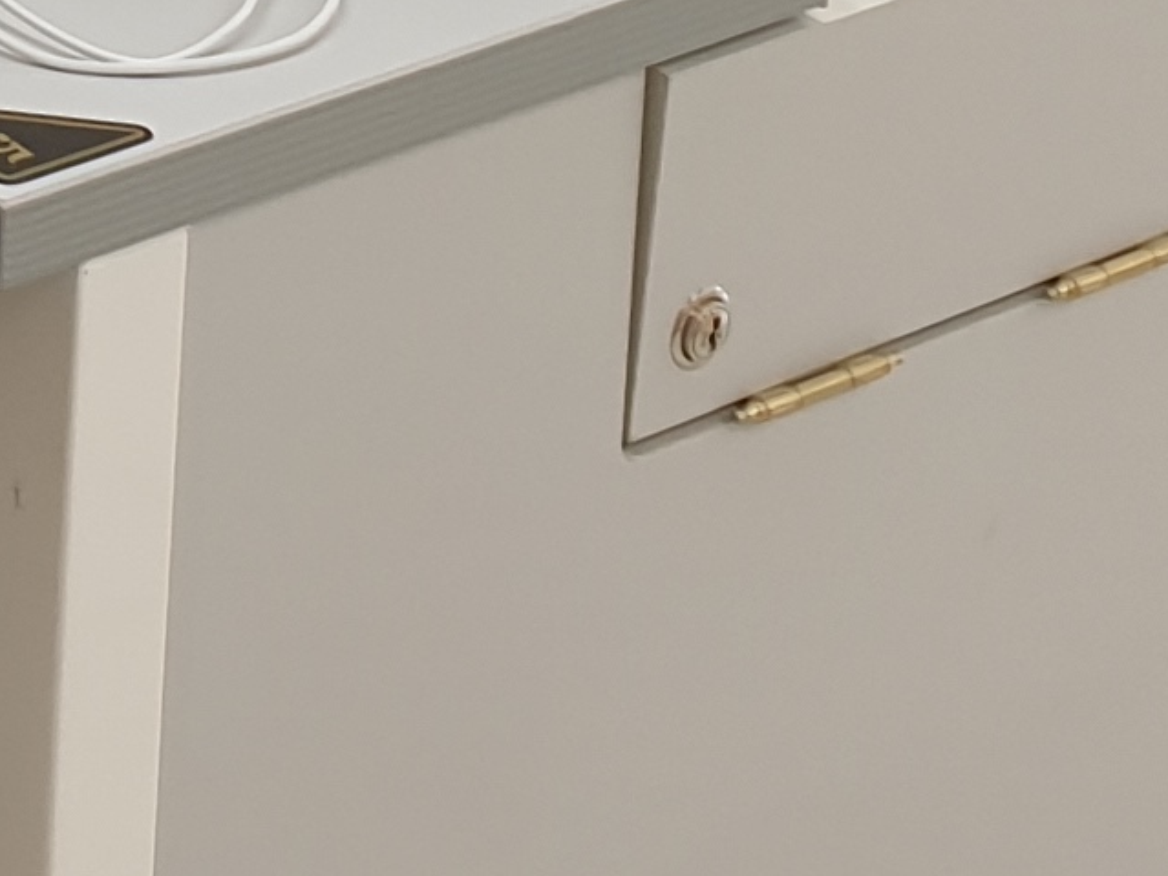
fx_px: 5533
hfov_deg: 11.2
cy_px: -1873
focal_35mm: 164
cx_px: -987
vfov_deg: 7.7
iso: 64
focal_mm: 4.3
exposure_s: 1/60
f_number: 2.4
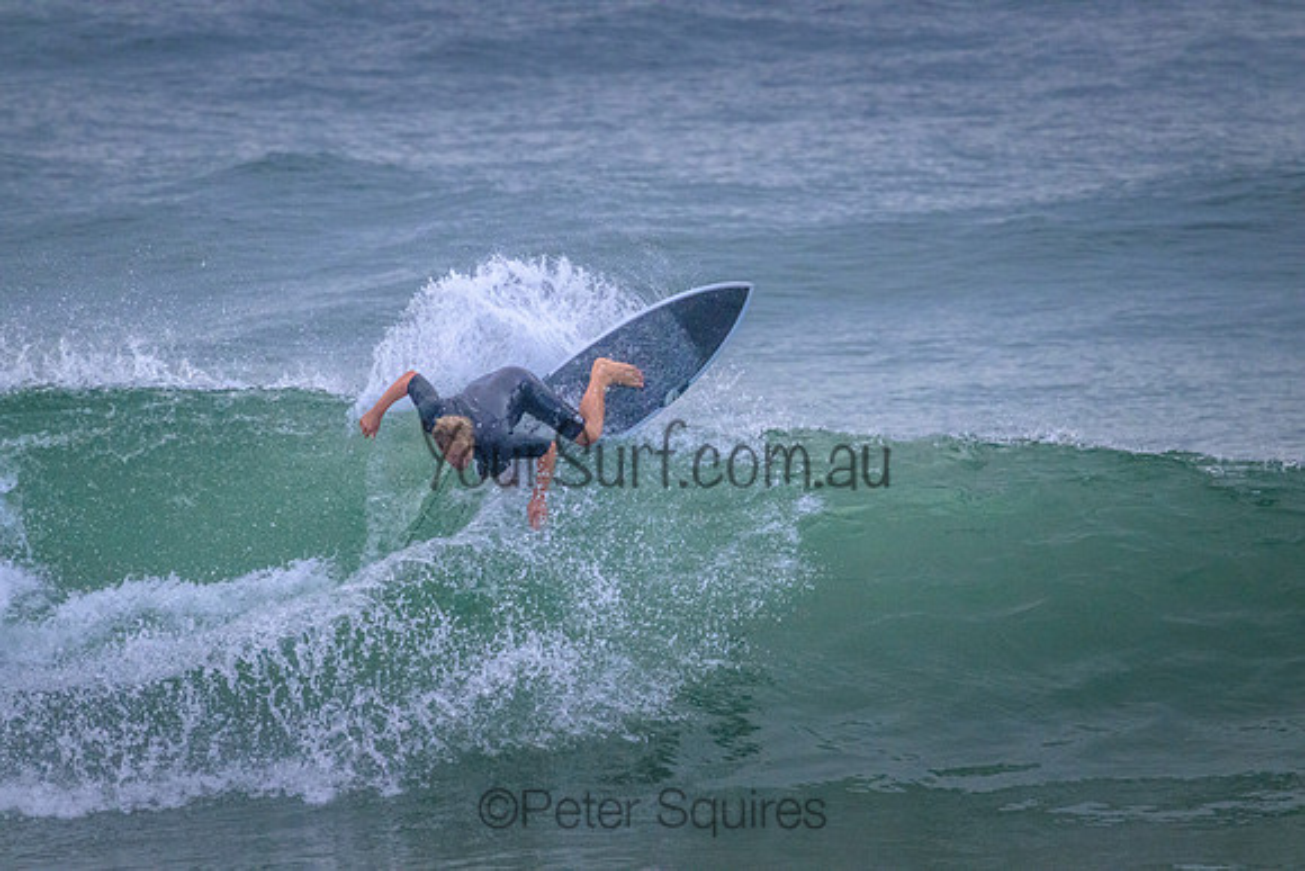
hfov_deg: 2.6
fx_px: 29005
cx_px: 652
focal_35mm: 800
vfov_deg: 1.7
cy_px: 436
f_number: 11
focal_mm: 800
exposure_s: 1/2000
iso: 6400
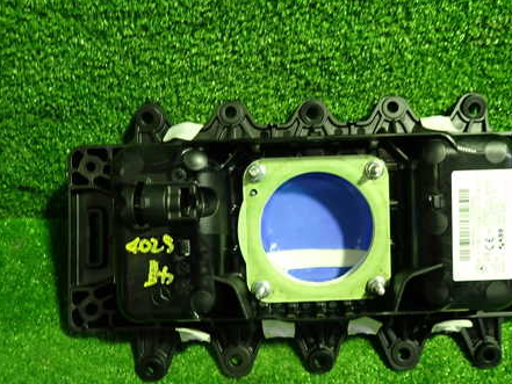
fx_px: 503
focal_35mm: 34
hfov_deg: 53.4
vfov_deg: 41.8
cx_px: 316
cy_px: 200
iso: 250
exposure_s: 1/30
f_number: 2
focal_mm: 4.5
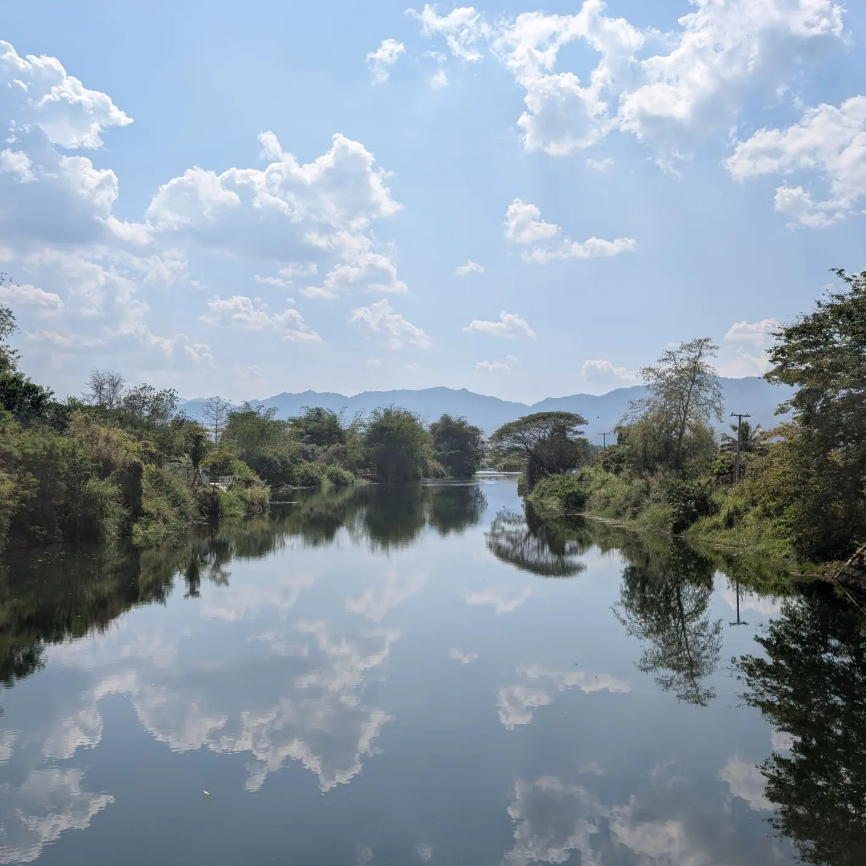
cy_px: 435
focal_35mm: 29
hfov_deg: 55.5
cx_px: 480
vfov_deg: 55.6
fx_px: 821
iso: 22
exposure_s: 1/2445
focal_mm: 6.9
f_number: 1.68
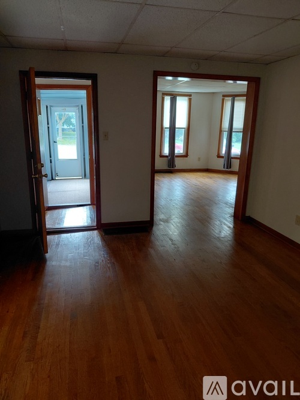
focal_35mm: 25
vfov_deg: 69.4
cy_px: 200
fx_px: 289
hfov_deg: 54.9
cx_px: 150
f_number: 1.8
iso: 200
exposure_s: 1/60
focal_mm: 4.69
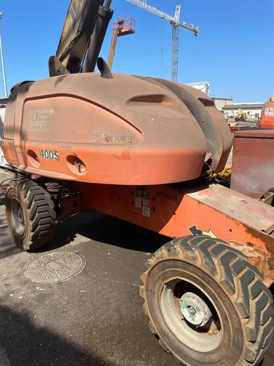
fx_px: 274
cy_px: 183
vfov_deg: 67.3
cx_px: 137
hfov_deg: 53.1
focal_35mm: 26
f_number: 1.6
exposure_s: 1/2618
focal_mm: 4.2
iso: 32
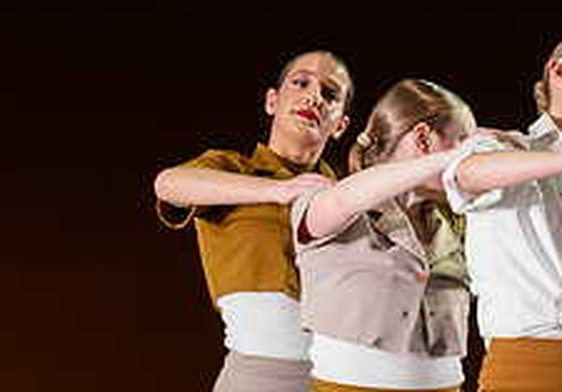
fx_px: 7618
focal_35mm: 481
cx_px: 615
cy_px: 76
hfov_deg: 4.2
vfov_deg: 2.9
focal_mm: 145
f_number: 3.5
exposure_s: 1/200
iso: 3200
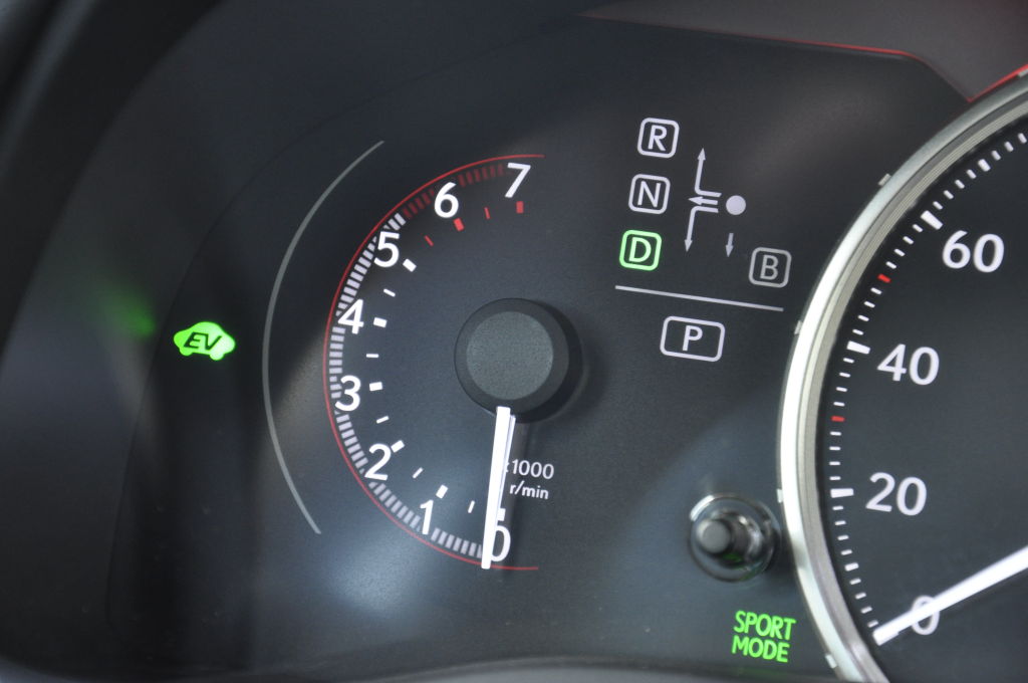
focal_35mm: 158
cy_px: 342
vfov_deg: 8.7
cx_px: 514
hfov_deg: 13.1
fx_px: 4492
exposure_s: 1/40
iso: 800
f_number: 5.6
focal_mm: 105
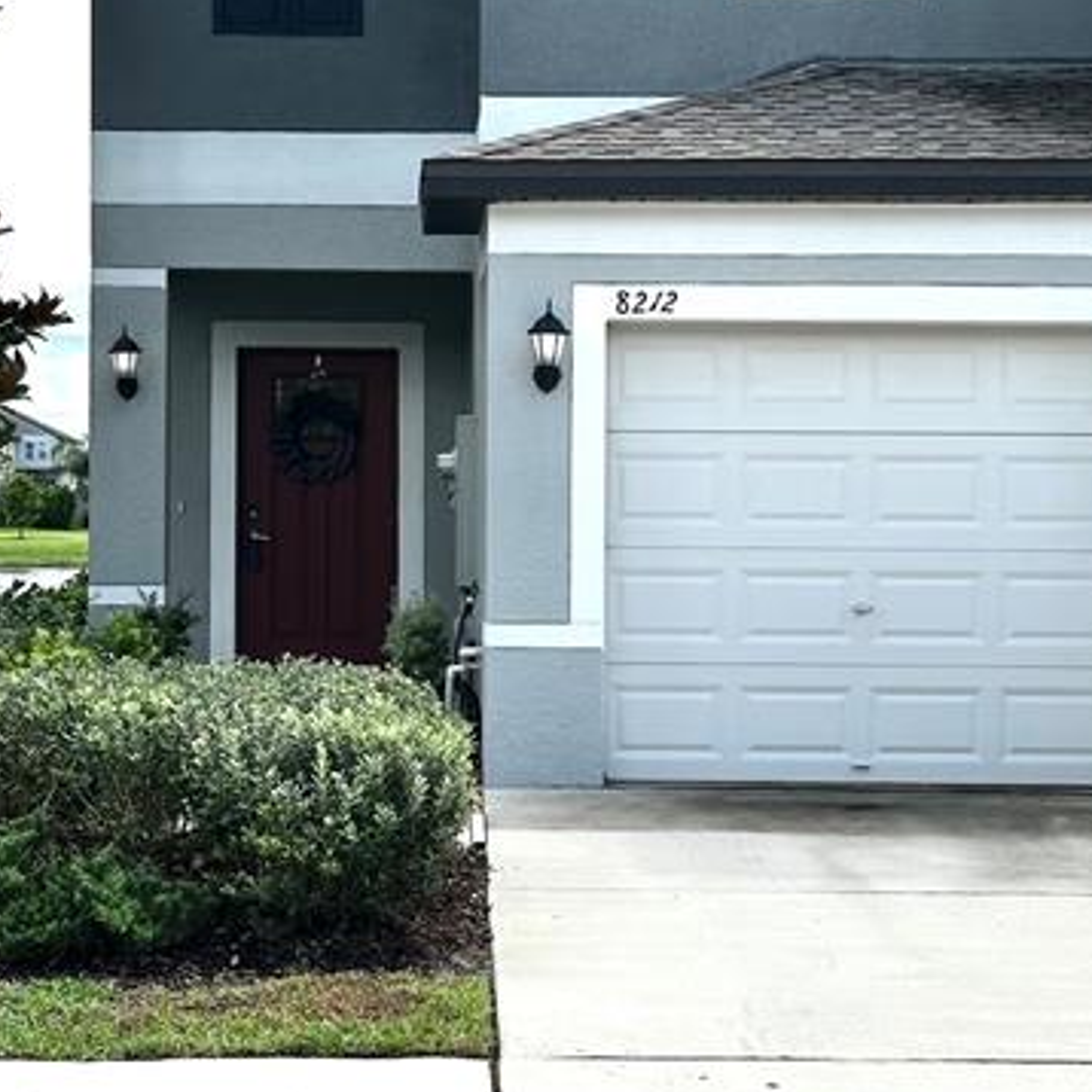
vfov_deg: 19.1
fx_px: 3248
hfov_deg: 19.1
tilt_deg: +1.3
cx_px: 454
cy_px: 451
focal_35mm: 91
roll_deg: -1.9
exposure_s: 1/2358
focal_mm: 6.86
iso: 64
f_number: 1.78
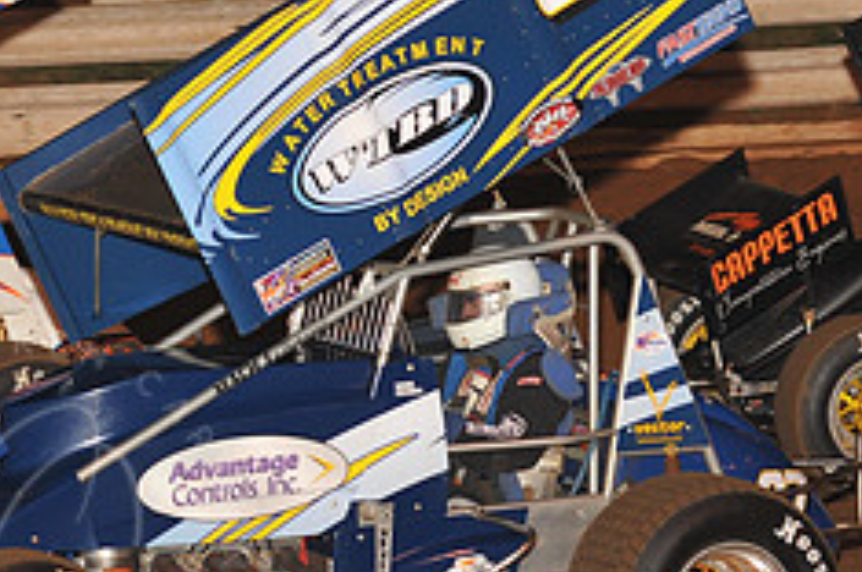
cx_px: 22
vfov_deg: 4.9
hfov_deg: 7.4
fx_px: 6623
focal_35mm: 277
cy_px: 213
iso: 1000
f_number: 6.3
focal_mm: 112
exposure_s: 1/320
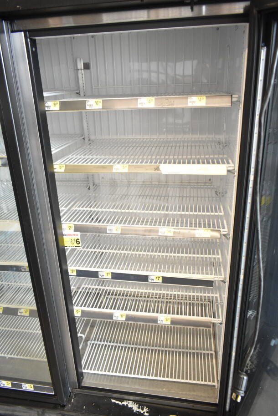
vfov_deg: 67.4
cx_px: 139
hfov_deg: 48.0
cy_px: 208
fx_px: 312
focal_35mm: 27
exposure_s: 1/80
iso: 1600
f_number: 4
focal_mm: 18
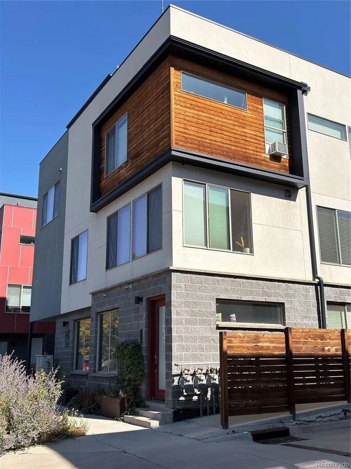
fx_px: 487
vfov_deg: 51.4
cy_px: 234
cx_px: 176
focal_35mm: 36
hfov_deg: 39.6
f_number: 1.6
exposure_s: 1/3413
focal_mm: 5.96
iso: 50
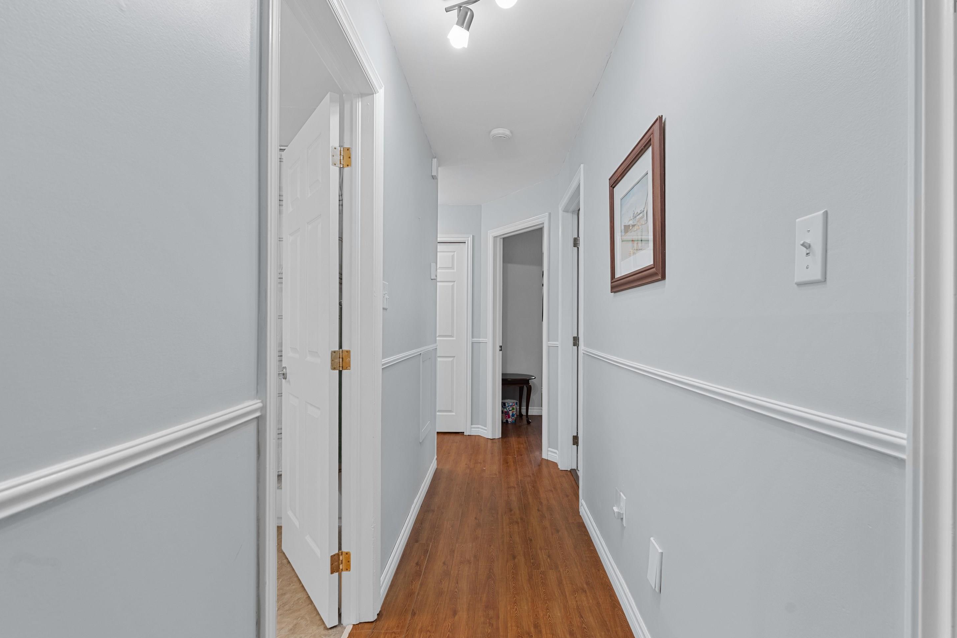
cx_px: 502
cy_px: 327
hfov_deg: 93.2
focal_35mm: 17
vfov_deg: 70.4
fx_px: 452
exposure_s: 1/1.25
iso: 400
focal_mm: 16
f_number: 8
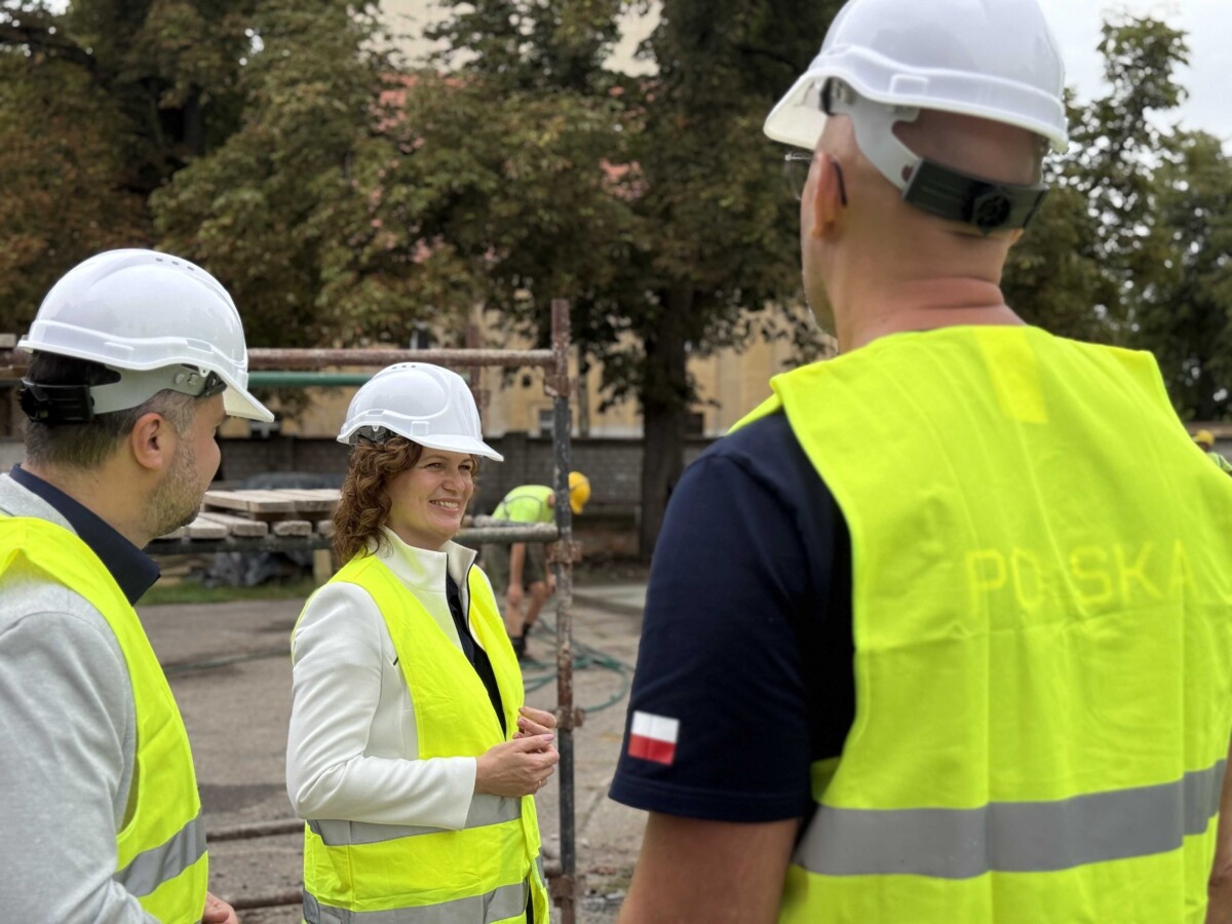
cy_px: 462
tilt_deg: -0.1
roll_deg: +0.0
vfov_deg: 30.3
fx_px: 1708
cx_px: 616
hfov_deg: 39.7
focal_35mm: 48
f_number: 1.78
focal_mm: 6.76
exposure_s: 1/1456
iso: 64
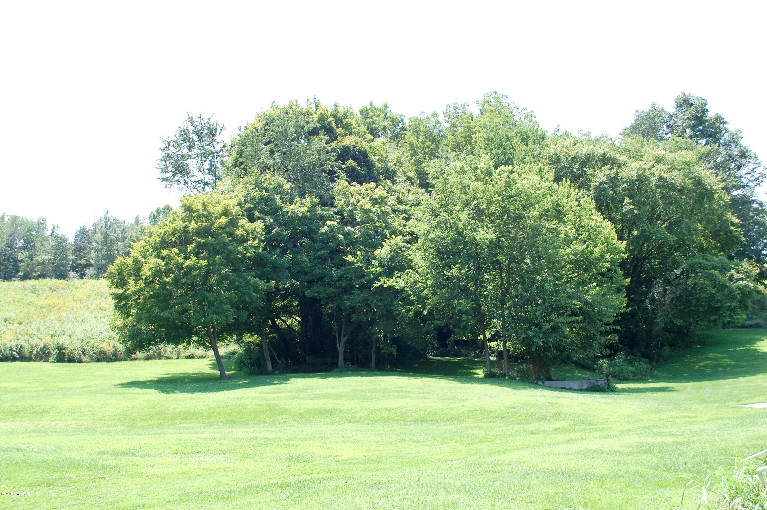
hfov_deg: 46.4
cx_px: 384
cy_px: 255
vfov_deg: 31.8
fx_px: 894
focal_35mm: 42
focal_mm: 28
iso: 200
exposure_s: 1/200
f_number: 7.1
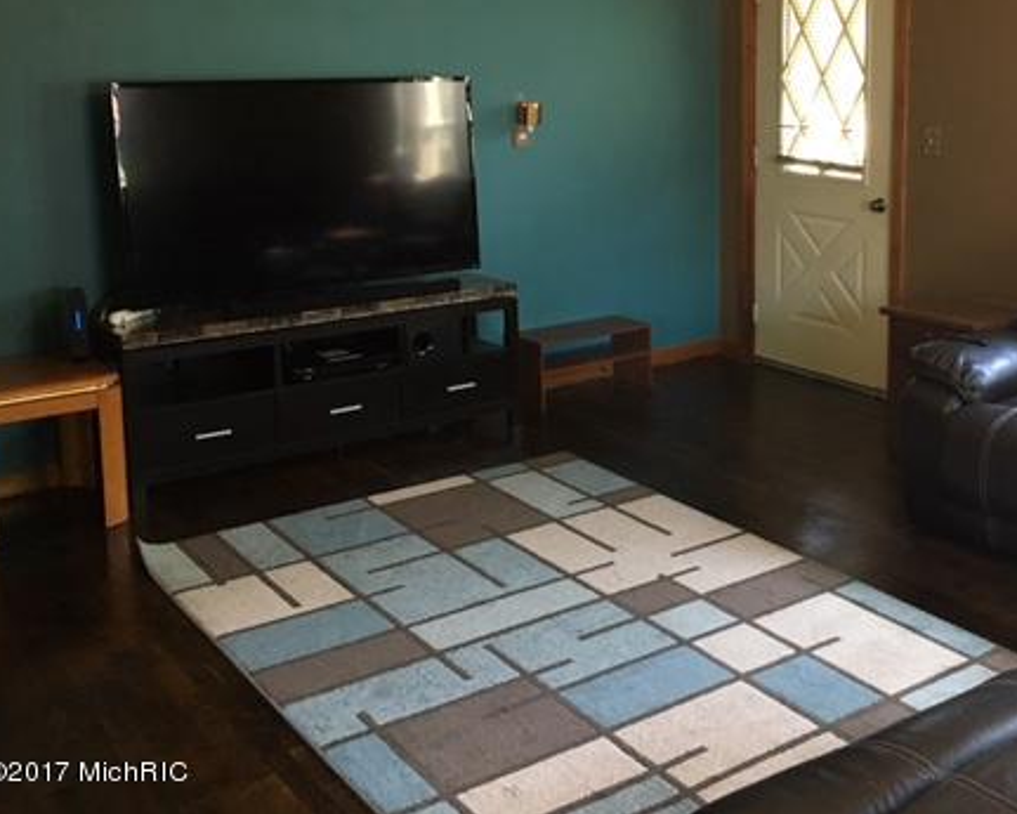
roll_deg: -0.4
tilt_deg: -9.0
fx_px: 1264
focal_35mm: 42
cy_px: 252
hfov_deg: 42.8
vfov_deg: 35.2
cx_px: 727
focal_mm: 4.15
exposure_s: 1/30
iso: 160
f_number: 2.2
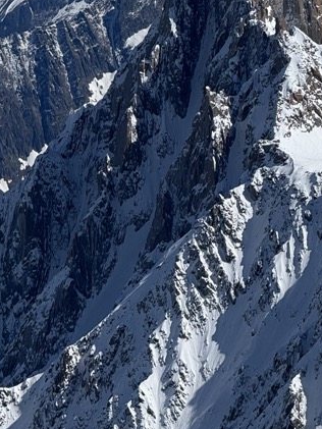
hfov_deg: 5.1
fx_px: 3620
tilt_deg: -4.4
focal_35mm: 292
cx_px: 253
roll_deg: -0.2
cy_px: -55
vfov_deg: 6.7
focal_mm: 15.66
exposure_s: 1/4651
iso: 40
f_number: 2.8
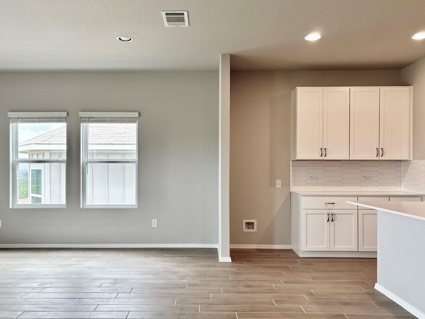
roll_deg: +0.1
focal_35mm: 29
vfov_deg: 48.2
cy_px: 168
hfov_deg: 61.6
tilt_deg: -0.5
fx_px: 356
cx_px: 197
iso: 80
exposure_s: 1/120
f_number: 1.6
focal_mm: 5.96
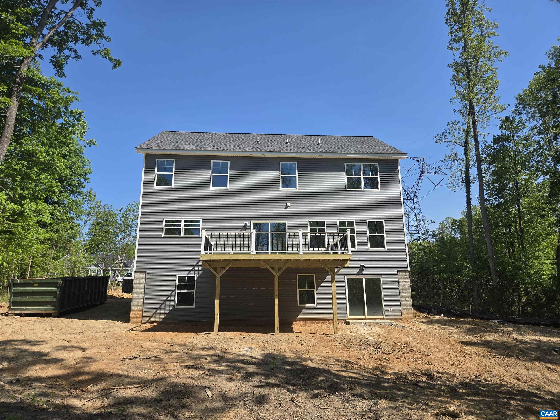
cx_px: 280
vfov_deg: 58.9
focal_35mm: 23
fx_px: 372
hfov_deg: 73.9
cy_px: 210
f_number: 1.8
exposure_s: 1/4274
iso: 80
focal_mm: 5.4
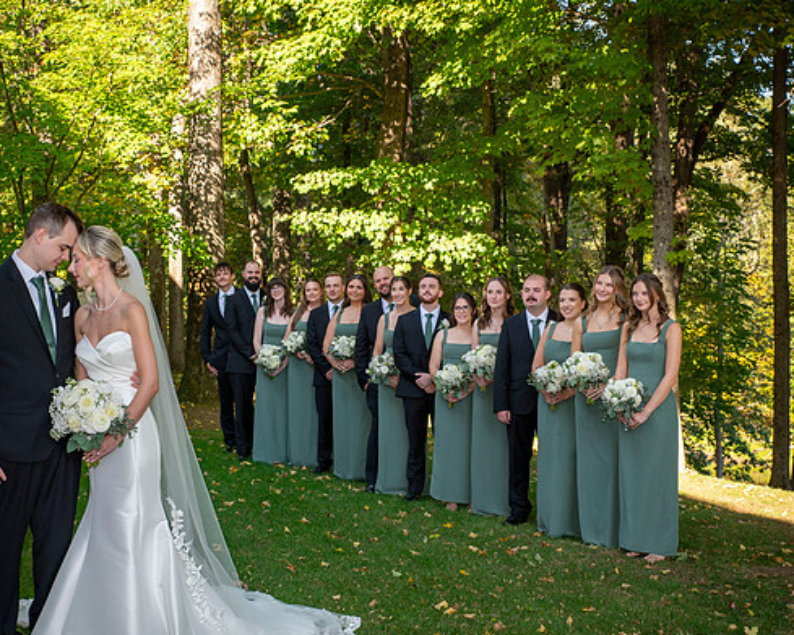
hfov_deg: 27.5
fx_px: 1621
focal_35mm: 69
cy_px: 321
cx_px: 329
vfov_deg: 22.2
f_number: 9
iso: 160
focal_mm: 46
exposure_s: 1/60
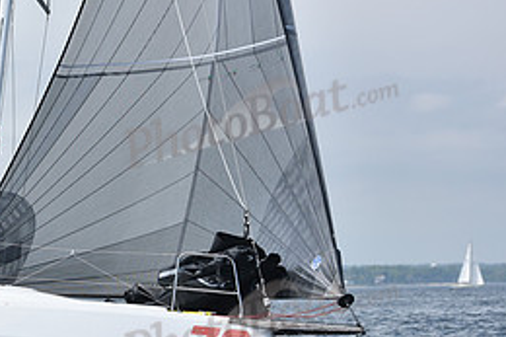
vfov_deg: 7.1
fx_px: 2697
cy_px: 246
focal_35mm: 192
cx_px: 25
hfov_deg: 10.6
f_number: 3.5
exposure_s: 1/4000
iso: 200
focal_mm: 86
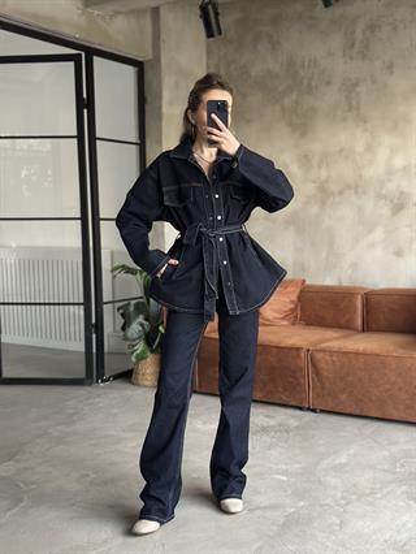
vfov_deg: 39.6
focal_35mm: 48
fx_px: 768
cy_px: 277
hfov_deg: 30.3
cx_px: 208
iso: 400
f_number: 1.78
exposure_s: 1/60
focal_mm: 6.86
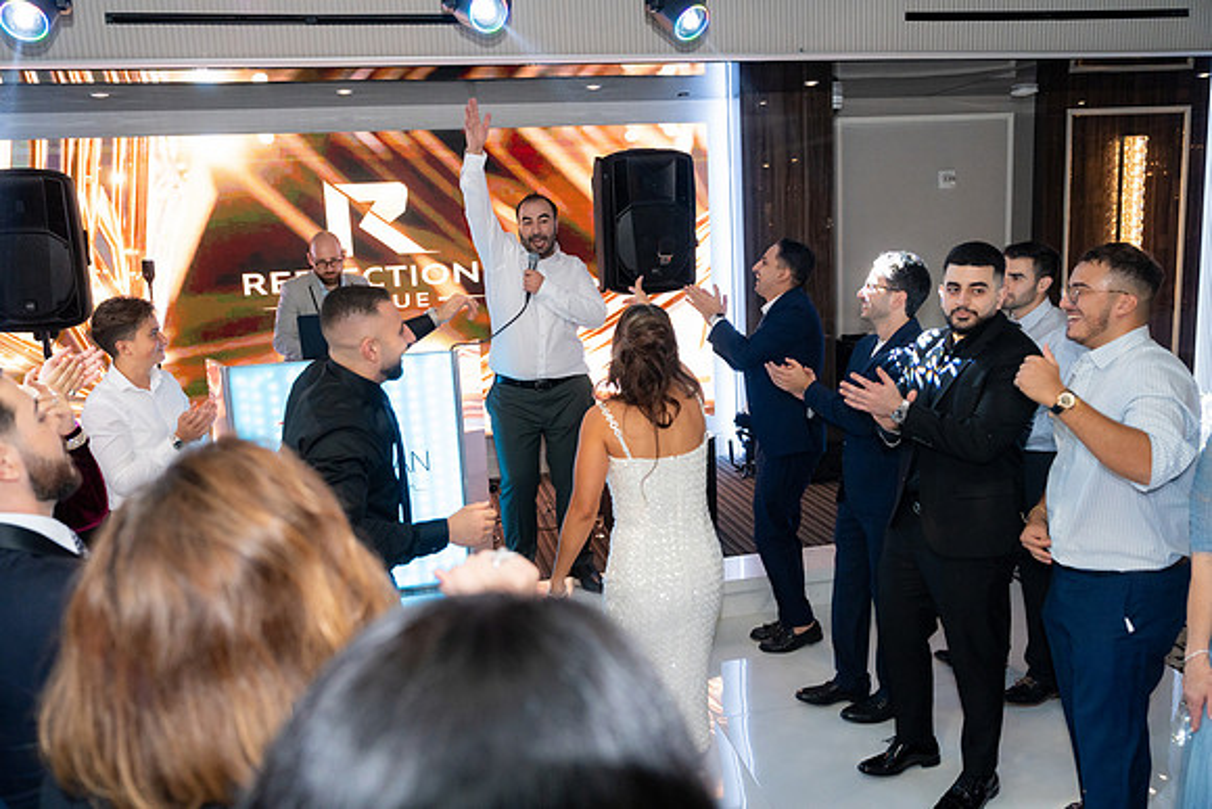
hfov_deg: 65.5
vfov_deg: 46.4
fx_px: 943
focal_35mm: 28
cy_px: 404
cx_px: 606
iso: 3200
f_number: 3.5
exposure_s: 1/200
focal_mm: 28
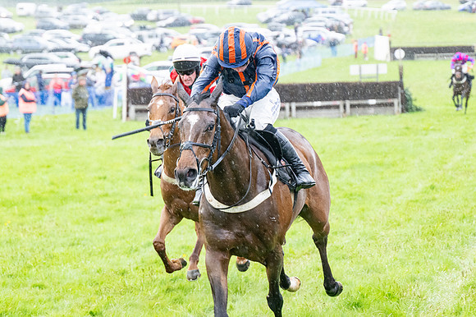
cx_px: 238
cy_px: 158
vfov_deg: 9.3
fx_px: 1942
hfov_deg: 14.0
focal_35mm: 147
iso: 2000
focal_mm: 98
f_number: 4
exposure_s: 1/500
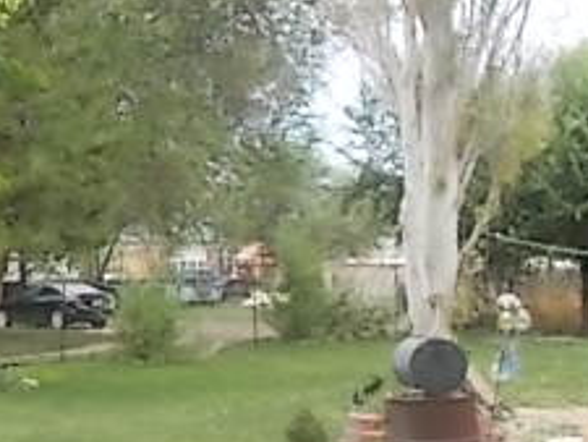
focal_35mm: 74
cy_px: 267
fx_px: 1258
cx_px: -128
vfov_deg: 19.9
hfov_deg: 23.8
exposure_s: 1/200
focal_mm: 4.6
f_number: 3.2
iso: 80
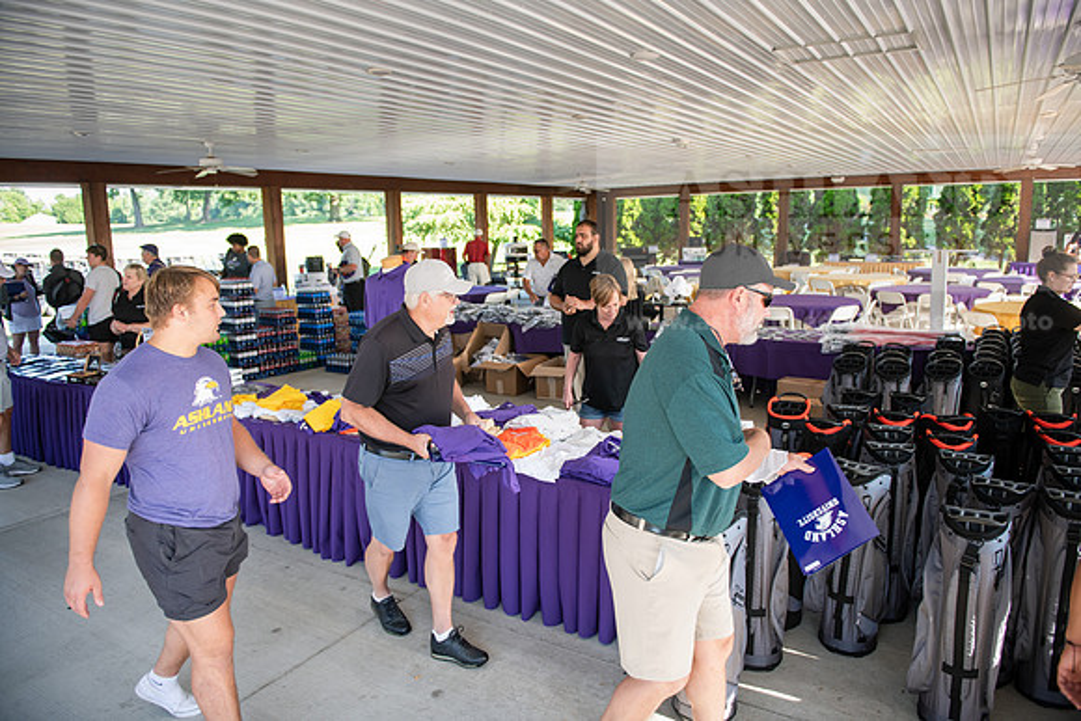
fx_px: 721
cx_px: 540
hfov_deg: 73.7
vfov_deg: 53.2
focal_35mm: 24
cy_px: 360
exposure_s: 1/200
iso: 250
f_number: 3.2
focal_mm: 24
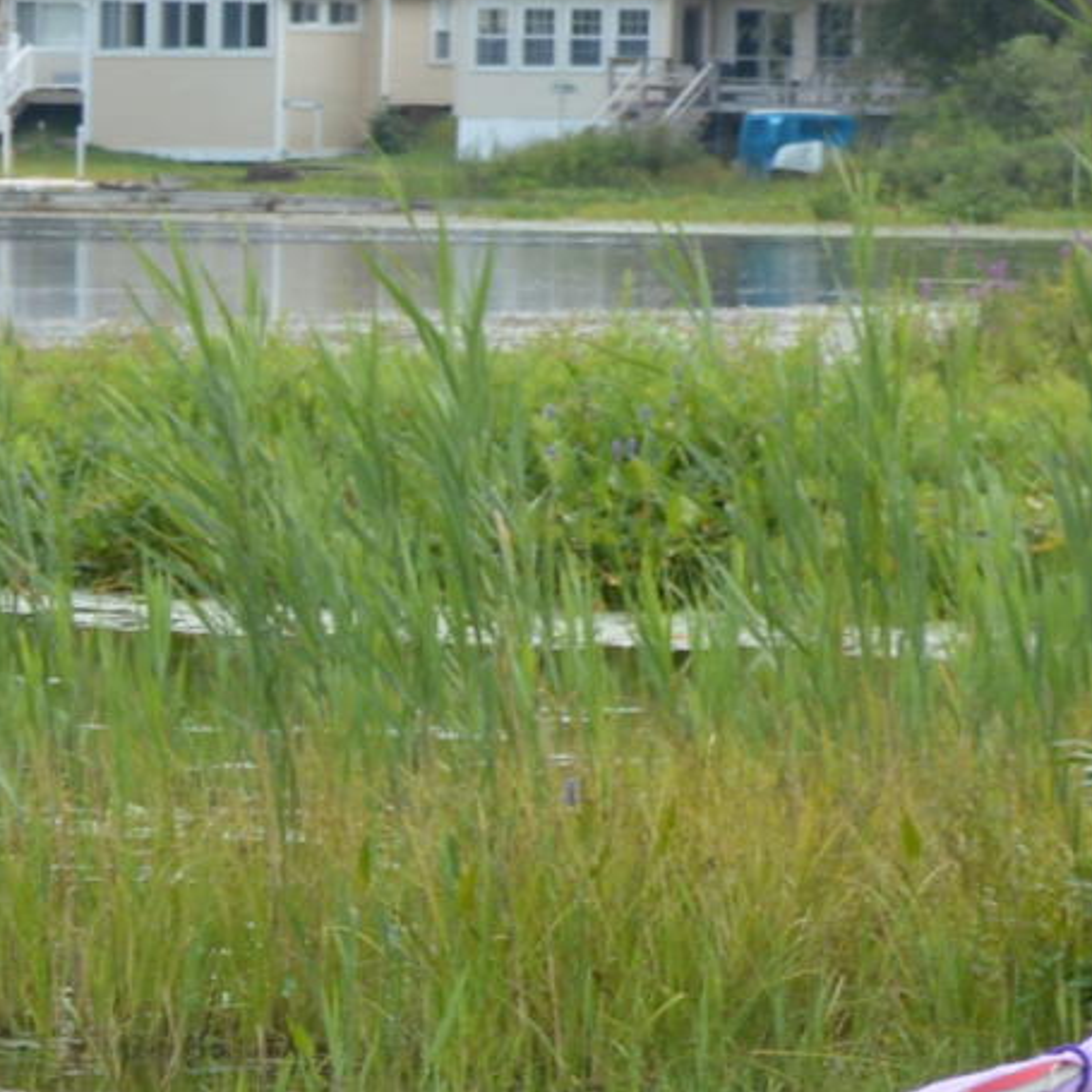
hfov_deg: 4.6
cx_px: -1068
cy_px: 1356
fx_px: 13484
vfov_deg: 4.6
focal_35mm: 378
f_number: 6.3
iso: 100
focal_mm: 45
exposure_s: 1/160
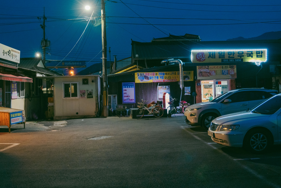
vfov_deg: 28.6
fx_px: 367
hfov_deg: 41.9
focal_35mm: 47
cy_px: 78
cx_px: 138
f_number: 2.8
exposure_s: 1/40
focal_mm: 34
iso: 3200
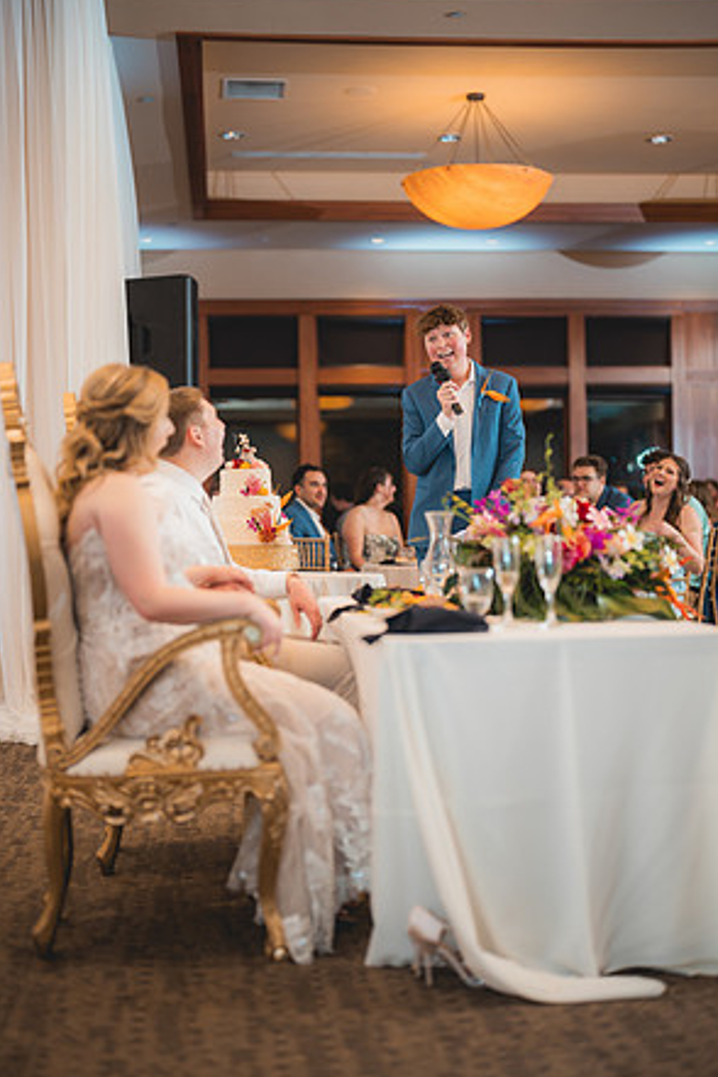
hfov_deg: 26.5
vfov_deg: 38.9
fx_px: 1526
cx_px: 364
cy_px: 537
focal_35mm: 51
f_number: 1.2
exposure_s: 1/250
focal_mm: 50
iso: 200
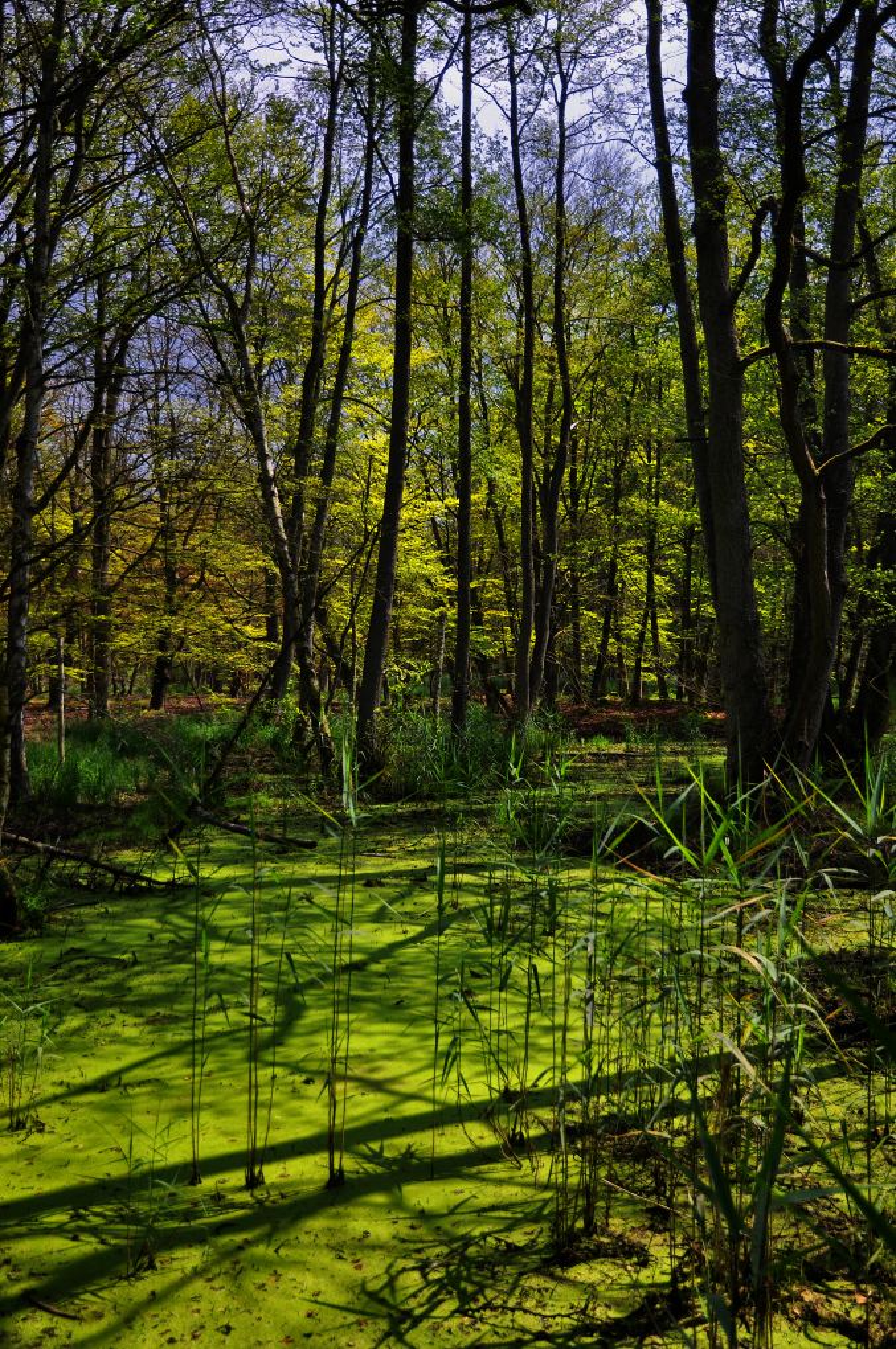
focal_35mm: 38
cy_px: 674
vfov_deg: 51.3
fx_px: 1404
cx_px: 448
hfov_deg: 35.4
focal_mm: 25
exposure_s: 1/400
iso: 250
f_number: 4.5
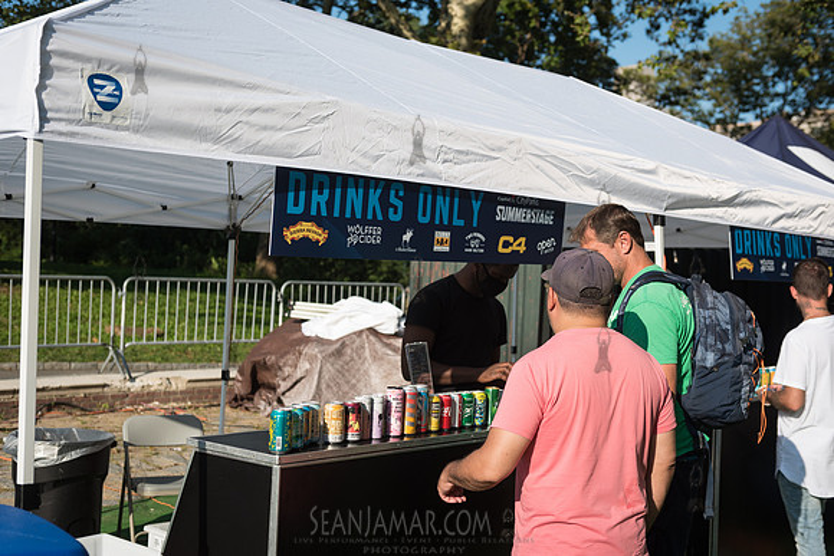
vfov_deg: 28.1
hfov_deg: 41.1
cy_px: 278
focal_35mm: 48
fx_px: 1112
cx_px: 417
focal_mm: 48
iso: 200
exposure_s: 1/1600
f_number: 4
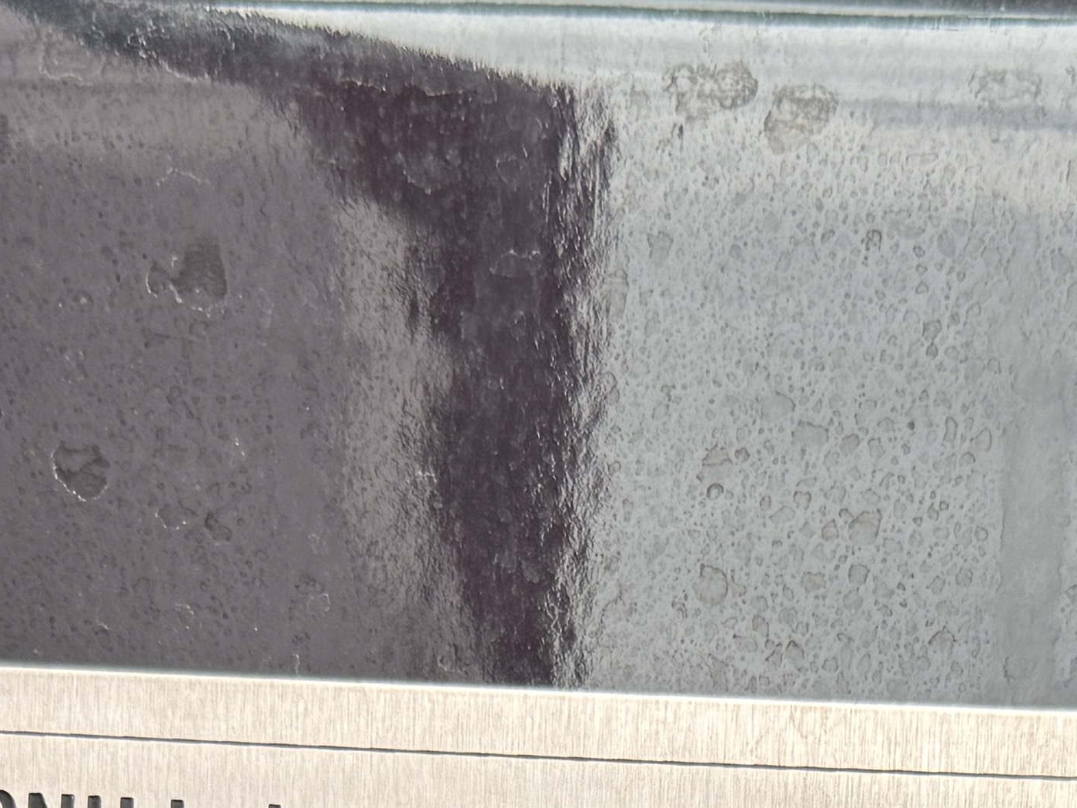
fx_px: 3049
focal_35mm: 98
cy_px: 1541
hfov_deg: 20.0
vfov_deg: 13.3
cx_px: 630
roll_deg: +0.5
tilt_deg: -1.5
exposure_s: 1/393
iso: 80
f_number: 1.78
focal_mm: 6.76
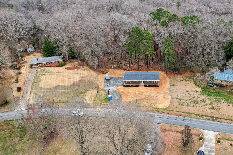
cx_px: 146
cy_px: 71
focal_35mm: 31
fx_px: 201
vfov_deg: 42.3
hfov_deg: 59.5
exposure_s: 1/25
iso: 100
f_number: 2.8
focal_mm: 8.4
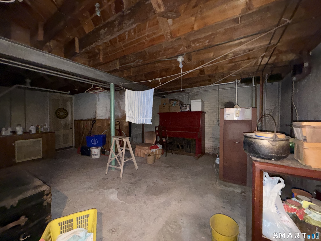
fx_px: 130
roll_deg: -0.9
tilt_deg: +0.8
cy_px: 120
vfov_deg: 85.7
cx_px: 160
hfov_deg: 102.1
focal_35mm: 14
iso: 640
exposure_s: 1/16
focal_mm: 2.22
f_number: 2.2
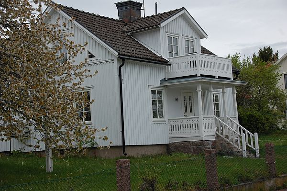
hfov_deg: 30.5
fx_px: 526
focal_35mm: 66
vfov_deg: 20.6
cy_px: 96
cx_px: 144
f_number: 7.1
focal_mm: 44
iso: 200
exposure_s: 1/200
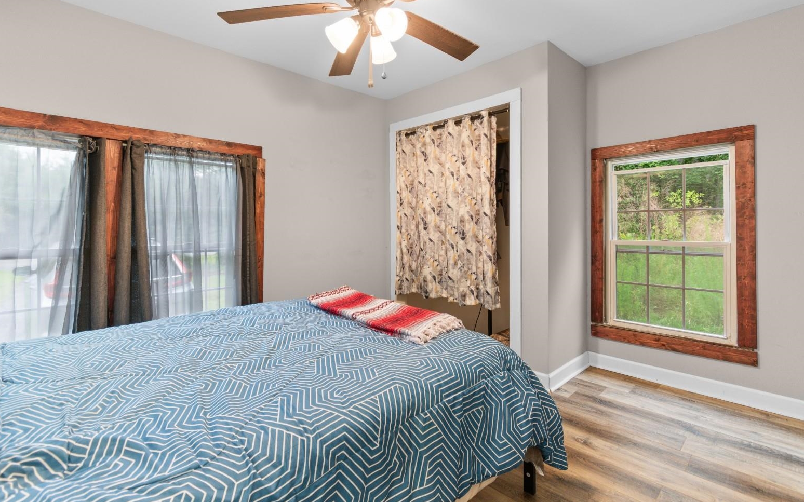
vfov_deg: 71.0
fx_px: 351
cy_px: 223
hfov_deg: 97.8
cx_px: 398
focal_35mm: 16
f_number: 4.5
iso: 100
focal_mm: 10
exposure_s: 1/1.25
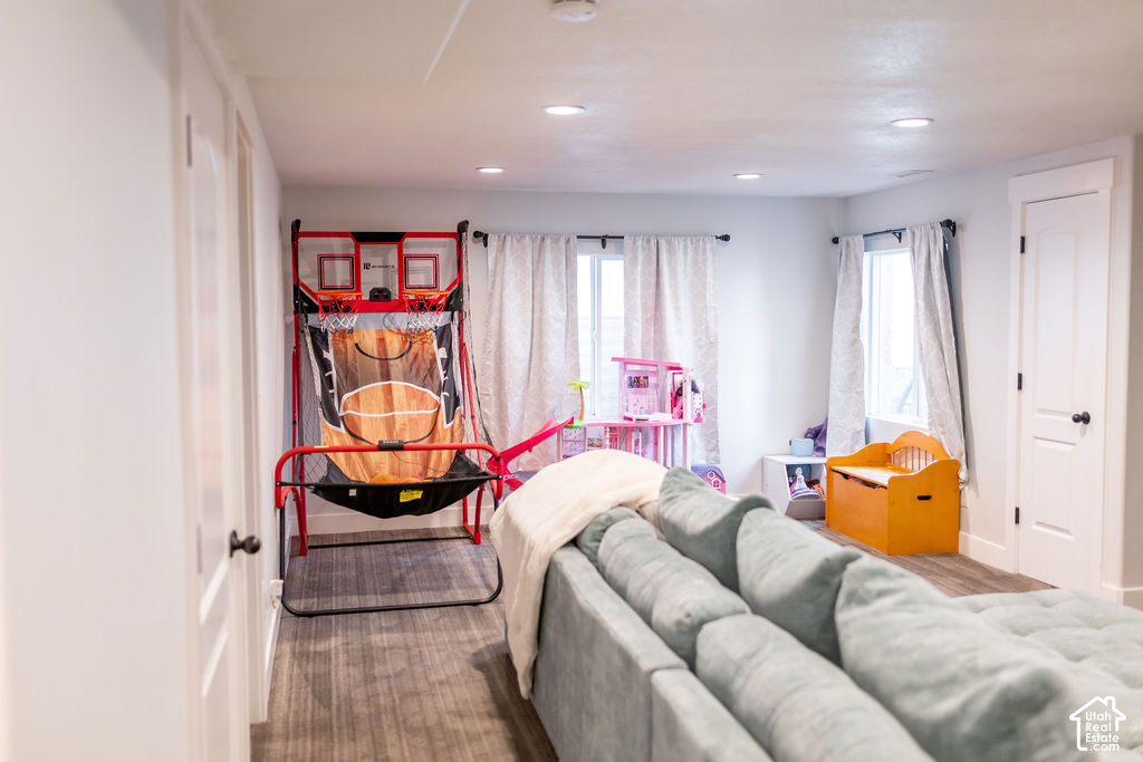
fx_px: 1111
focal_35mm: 35
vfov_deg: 37.9
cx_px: 572
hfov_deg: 54.4
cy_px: 381
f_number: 2.5
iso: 1000
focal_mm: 35
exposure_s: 1/250
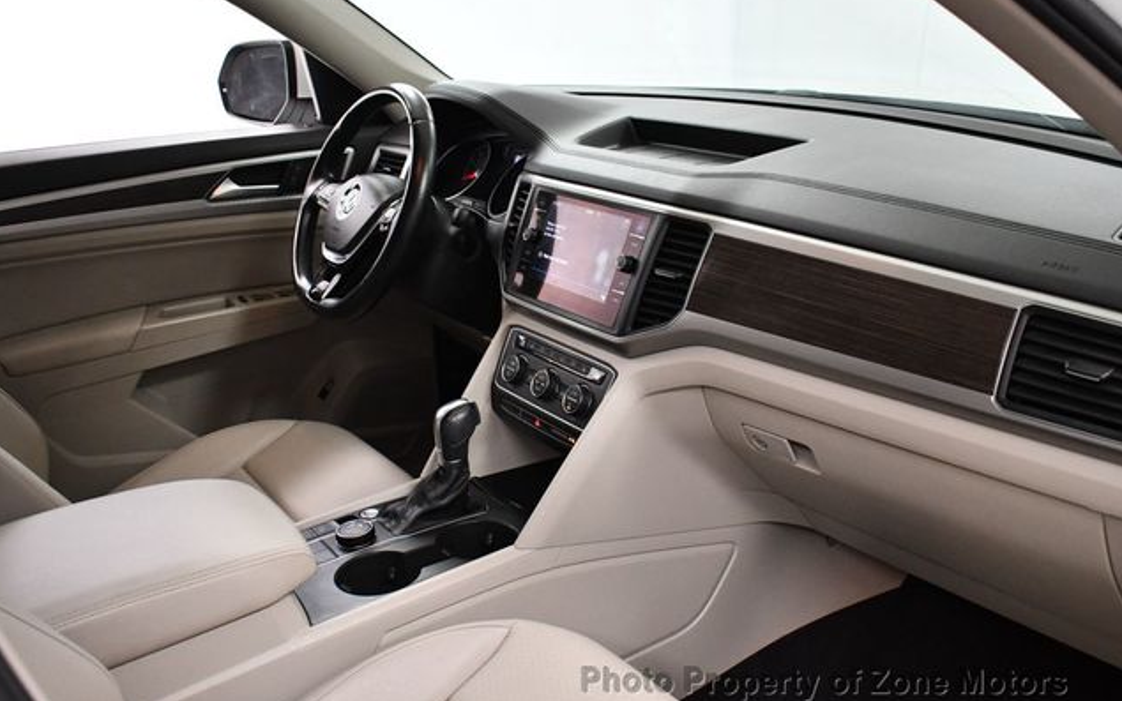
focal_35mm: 37
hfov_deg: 52.7
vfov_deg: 34.4
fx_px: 1131
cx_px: 560
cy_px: 337
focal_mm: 18
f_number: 3.5
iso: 1800
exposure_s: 1/125
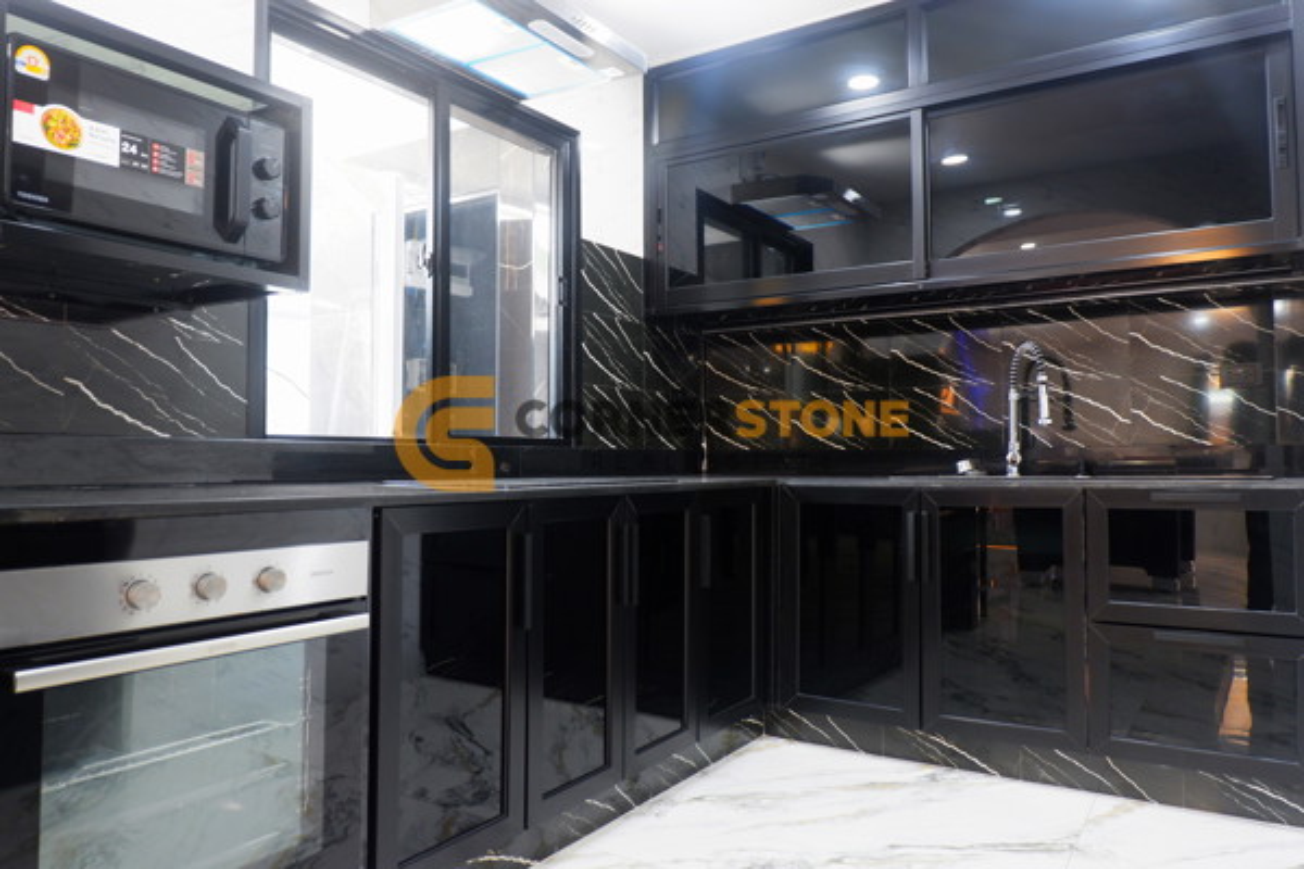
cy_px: 434
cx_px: 652
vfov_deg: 53.1
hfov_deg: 73.7
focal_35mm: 24
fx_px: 869
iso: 800
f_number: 3.5
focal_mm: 16
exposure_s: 1/25
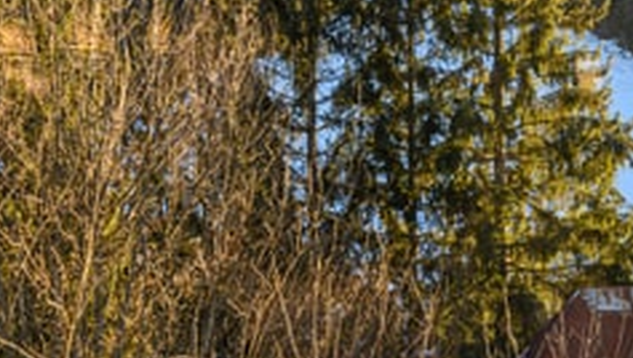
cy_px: 57
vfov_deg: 16.0
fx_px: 1260
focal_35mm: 75
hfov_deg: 28.0
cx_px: 414
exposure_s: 1/40
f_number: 8
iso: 64
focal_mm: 23
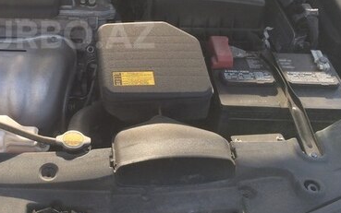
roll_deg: -1.6
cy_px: 35
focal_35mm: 55
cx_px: 60
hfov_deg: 35.5
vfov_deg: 23.2
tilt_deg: -36.2
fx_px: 511
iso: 32
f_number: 2.2
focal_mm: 4.15
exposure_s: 1/297
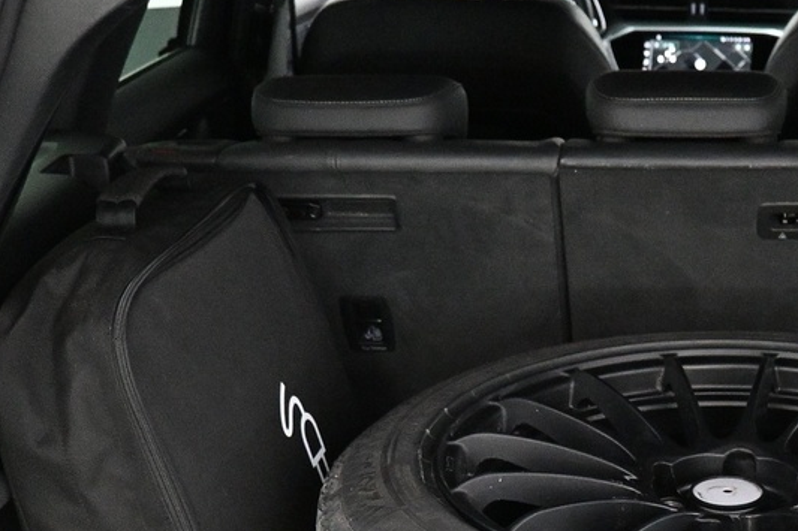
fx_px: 1618
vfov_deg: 17.9
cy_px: 594
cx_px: 668
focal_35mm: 73
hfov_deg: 27.0
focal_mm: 16
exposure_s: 1/80
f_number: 3.5
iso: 4000
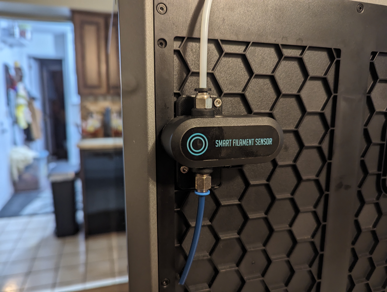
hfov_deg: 71.5
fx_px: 269
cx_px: 194
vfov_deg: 56.9
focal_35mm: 24
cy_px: 146
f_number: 1.85
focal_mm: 6.81
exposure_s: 1/24
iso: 236
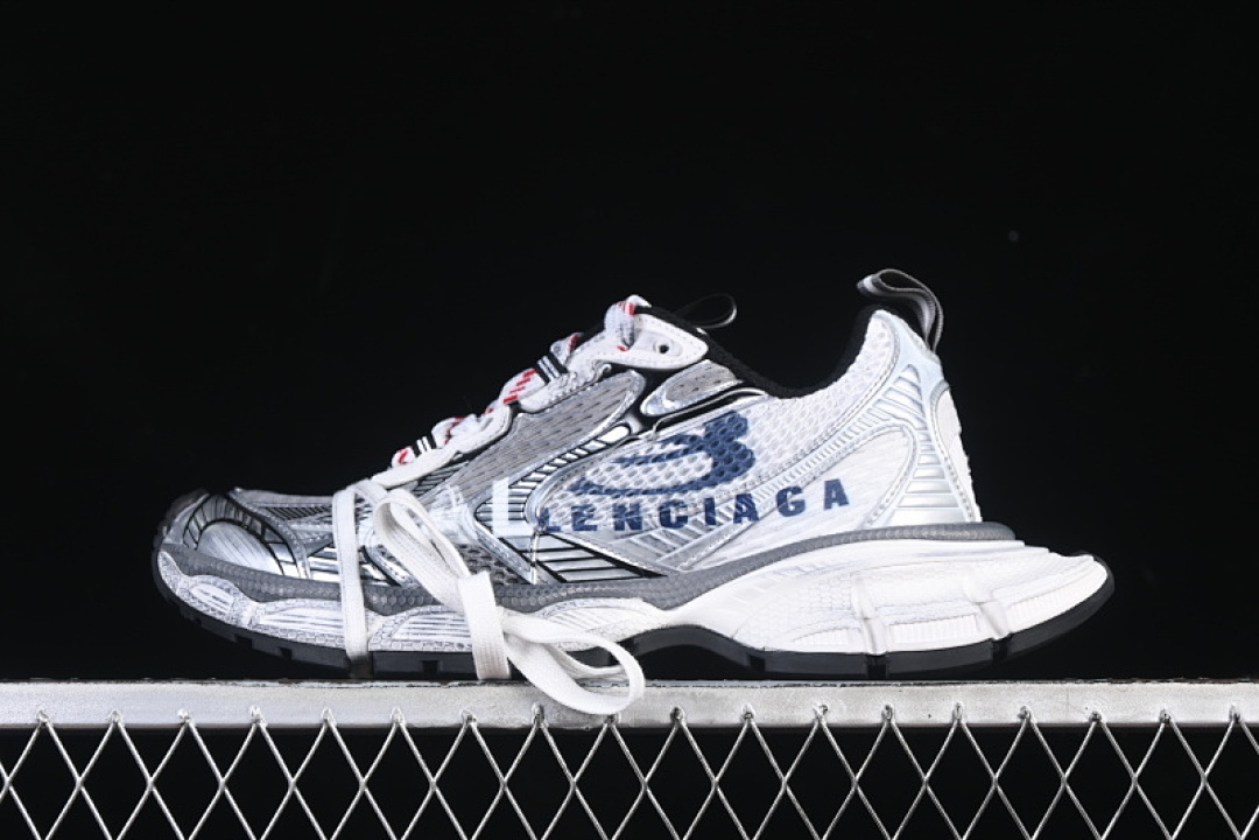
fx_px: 2623
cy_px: 420
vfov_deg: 18.2
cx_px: 630
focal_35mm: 75
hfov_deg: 27.0
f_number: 6.3
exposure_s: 1/60
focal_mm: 50
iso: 160
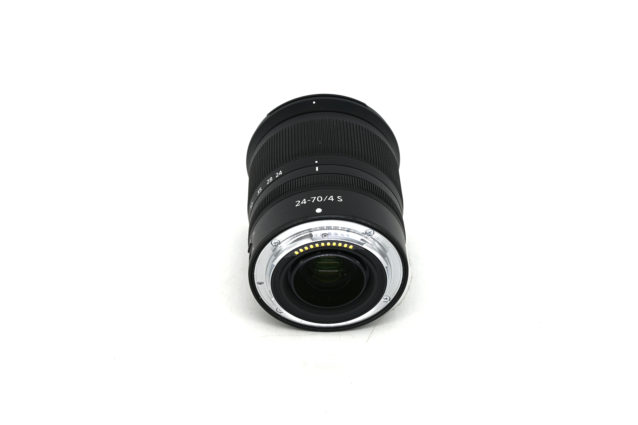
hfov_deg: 39.6
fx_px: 886
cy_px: 212
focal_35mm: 50
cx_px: 319
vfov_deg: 27.0
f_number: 10
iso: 110
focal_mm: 50
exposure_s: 1/80
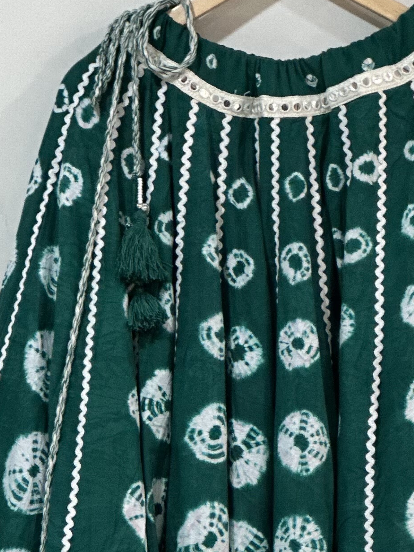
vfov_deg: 7.8
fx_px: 4018
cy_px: 591
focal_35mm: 252
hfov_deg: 5.9
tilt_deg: -2.2
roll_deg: -1.4
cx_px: 446
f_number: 2.8
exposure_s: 1/33
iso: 200
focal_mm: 9
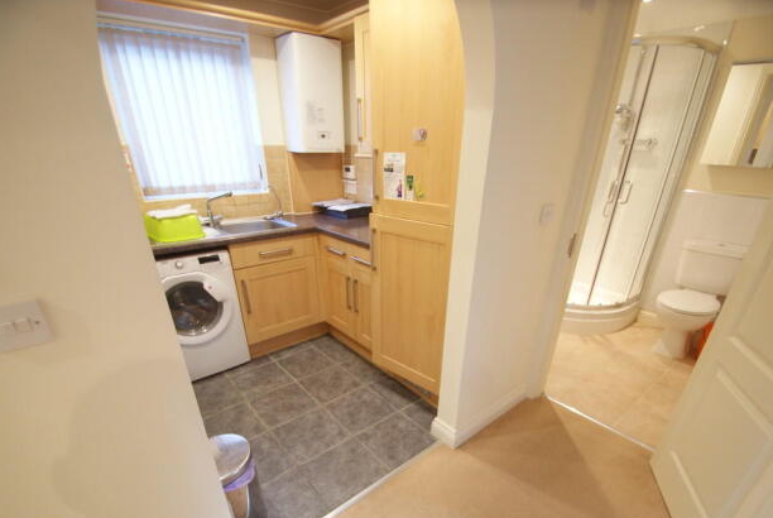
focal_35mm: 16
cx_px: 387
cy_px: 275
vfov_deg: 73.9
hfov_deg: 96.7
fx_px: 344
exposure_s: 1/6
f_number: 3.5
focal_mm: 10
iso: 400
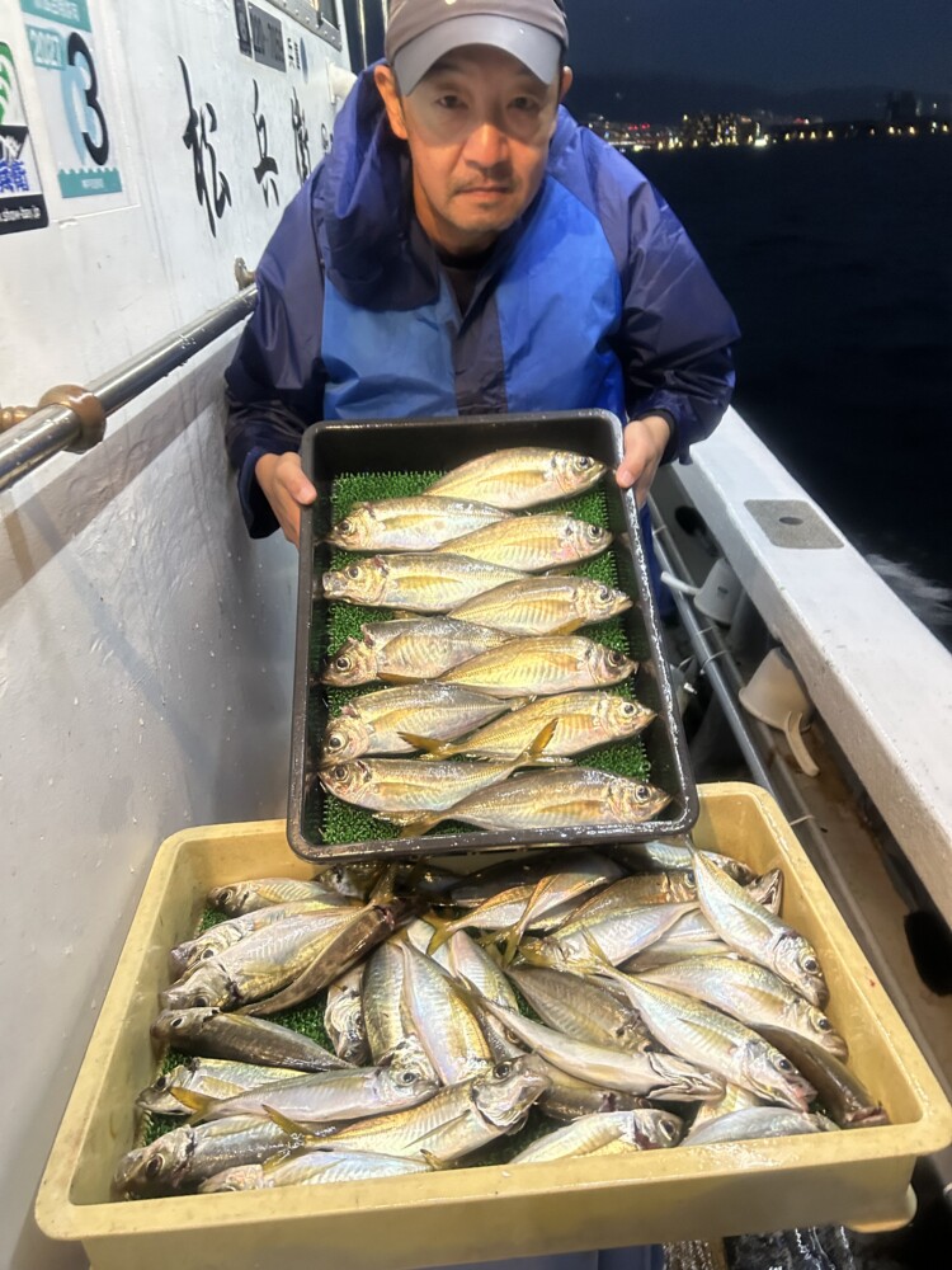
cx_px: 476
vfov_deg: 67.3
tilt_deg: -26.5
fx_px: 953
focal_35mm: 26
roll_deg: +4.9
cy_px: 635
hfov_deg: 53.1
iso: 500
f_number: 1.5
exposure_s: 1/44
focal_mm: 5.7
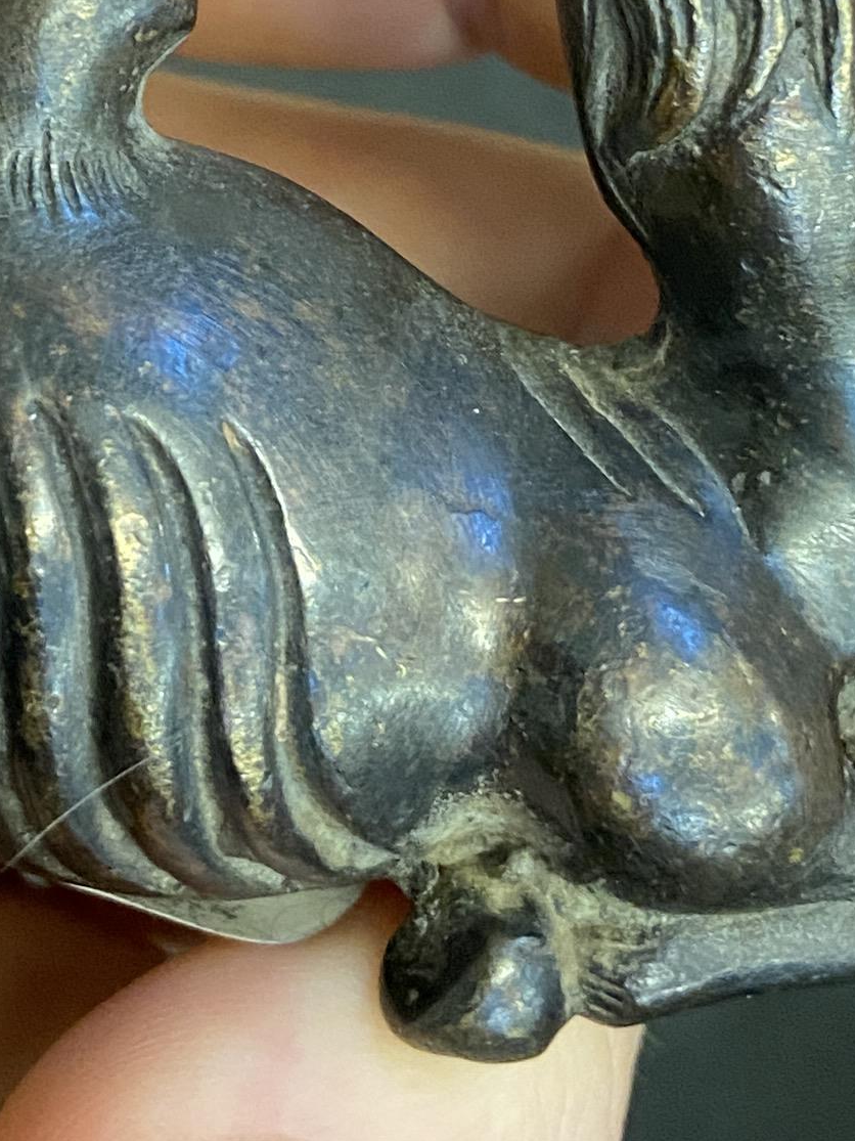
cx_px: 313
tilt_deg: -61.5
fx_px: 3096
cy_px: 13
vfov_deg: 20.2
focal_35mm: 94
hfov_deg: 15.7
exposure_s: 1/33
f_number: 1.8
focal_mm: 4.25
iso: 400
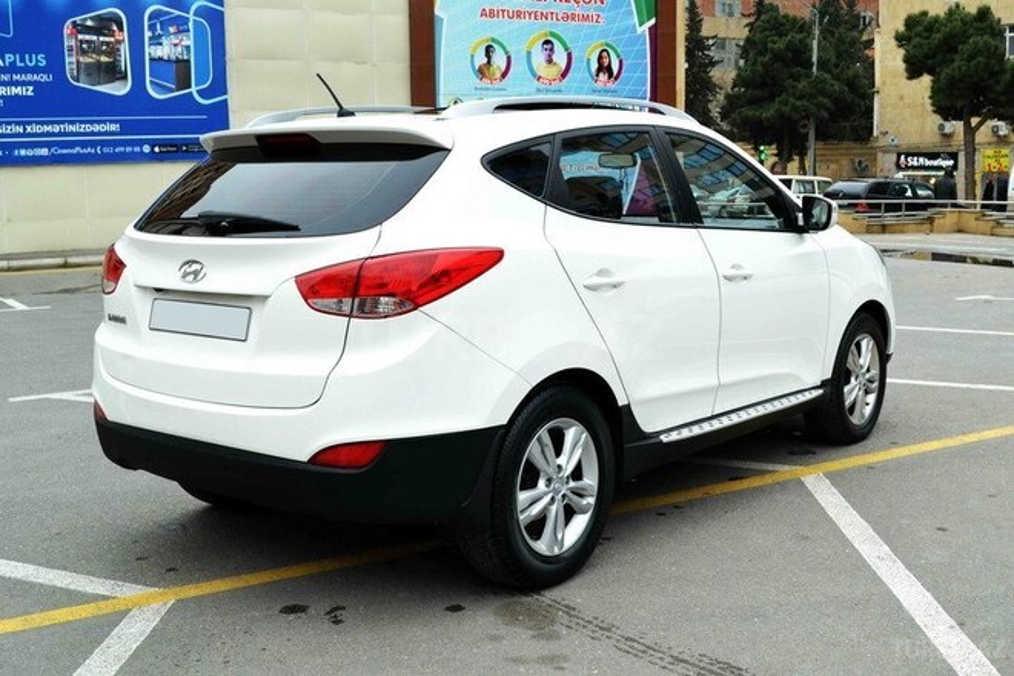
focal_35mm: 30
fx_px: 845
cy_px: 338
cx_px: 507
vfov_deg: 43.6
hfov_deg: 61.9
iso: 800
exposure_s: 1/125
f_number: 5.6
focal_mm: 20
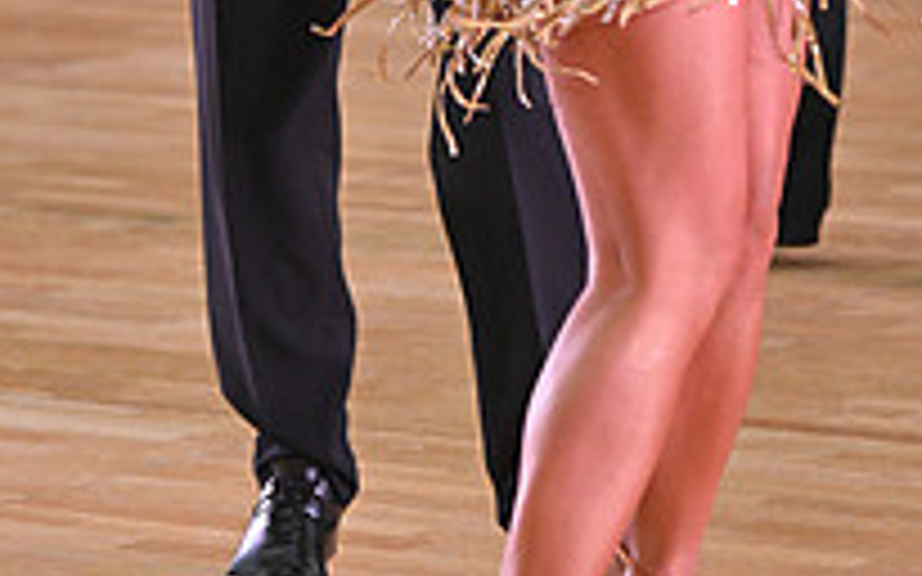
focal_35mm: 346
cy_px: -225
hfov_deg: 6.1
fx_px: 8692
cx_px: 250
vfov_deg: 3.8
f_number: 4
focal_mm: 120
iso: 3200
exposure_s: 1/400
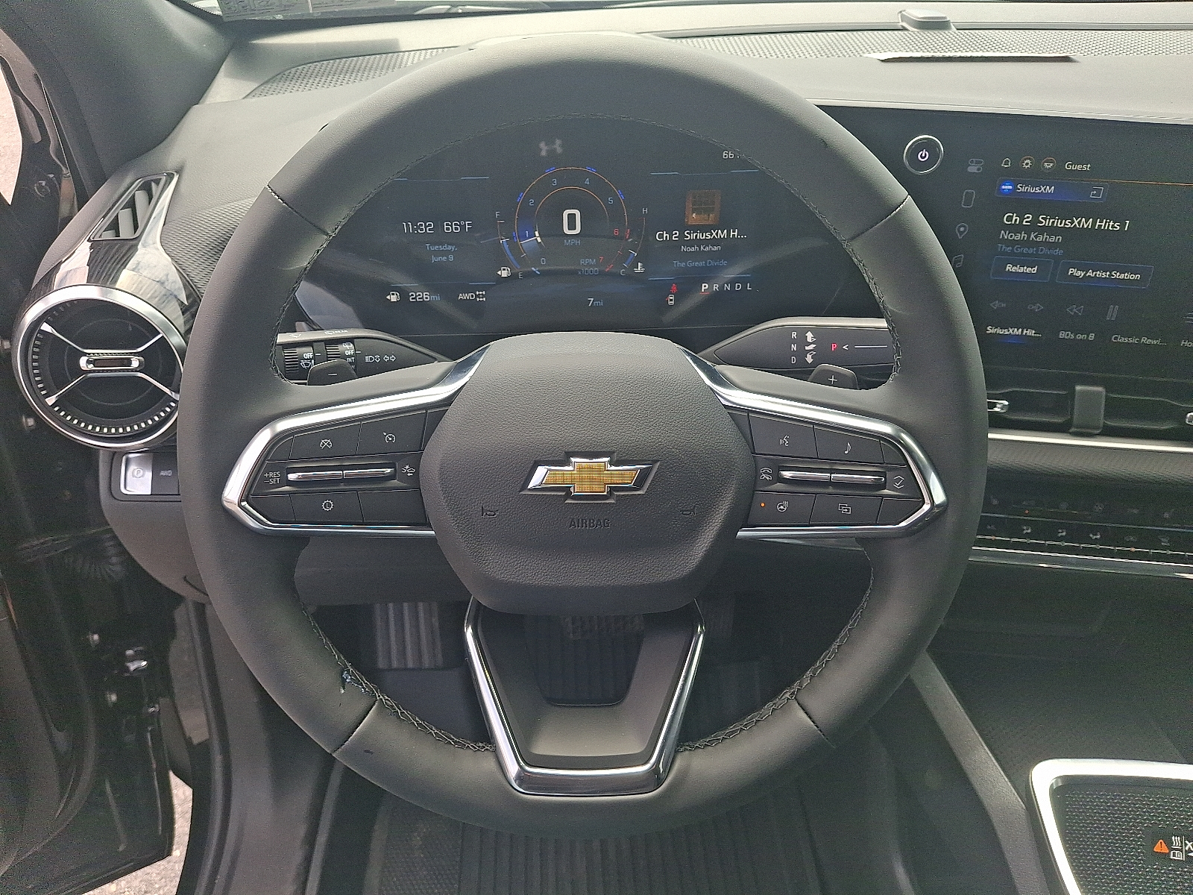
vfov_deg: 54.9
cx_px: 596
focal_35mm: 25
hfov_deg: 69.4
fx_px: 862
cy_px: 448
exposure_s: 1/526
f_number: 1.8
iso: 30
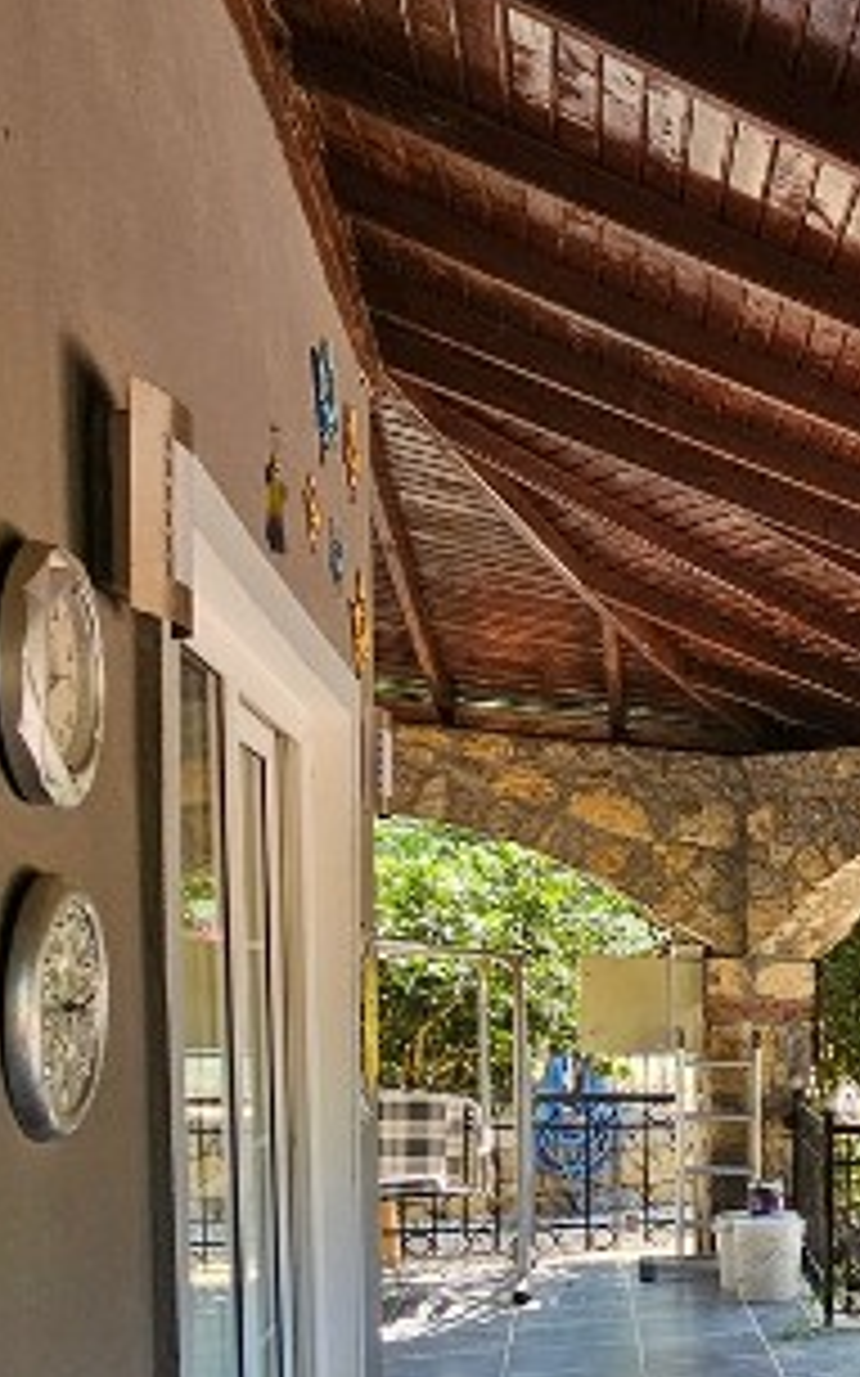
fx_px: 1351
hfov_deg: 22.2
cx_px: 1526
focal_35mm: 36
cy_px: 1084
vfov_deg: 51.0
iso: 80
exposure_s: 1/217
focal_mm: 2.2
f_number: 2.2
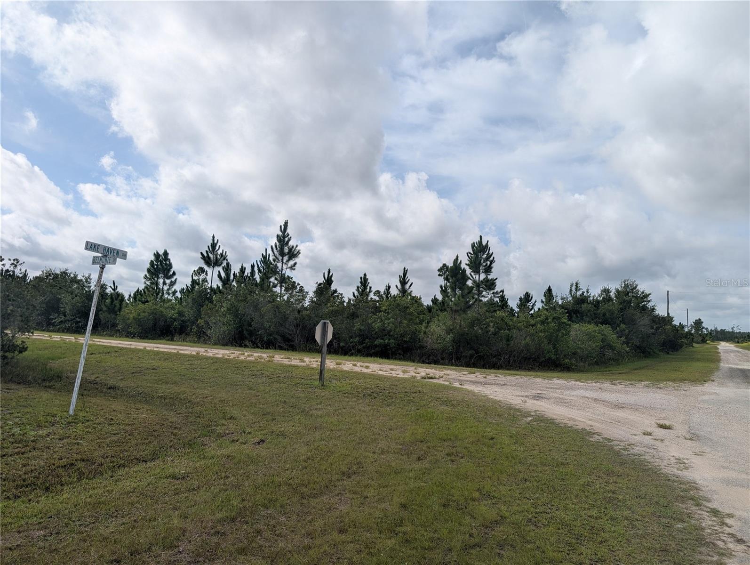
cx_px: 375
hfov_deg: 71.5
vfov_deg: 56.9
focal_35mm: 24
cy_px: 282
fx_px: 521
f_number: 1.68
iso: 22
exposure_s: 1/1587
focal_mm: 6.9
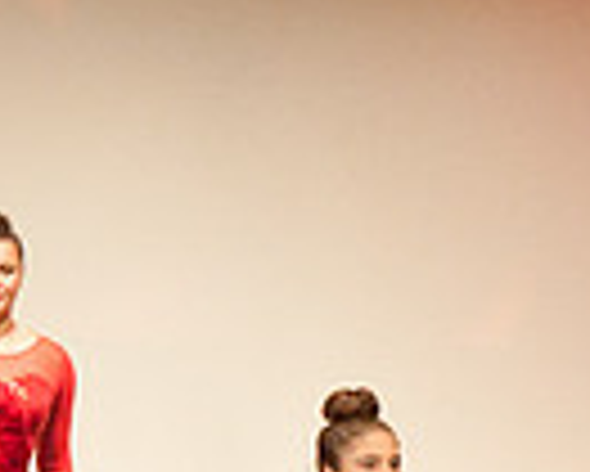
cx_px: -536
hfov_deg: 3.6
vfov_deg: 2.9
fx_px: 9419
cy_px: 319
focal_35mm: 539
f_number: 4
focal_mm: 130
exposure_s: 1/200
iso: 3200
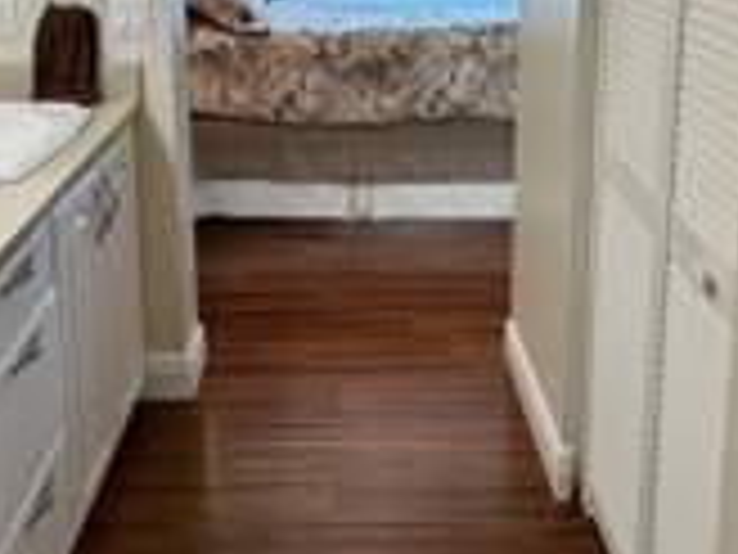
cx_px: 342
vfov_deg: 33.0
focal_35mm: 41
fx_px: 874
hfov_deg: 45.7
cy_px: 36
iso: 80
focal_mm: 2.22
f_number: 2.2
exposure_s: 1/120
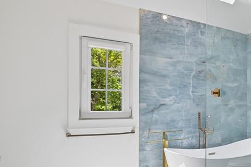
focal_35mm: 31
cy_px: 108
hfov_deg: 49.0
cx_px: 253
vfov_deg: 41.9
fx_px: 216
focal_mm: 14
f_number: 6.3
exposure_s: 1/400
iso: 800
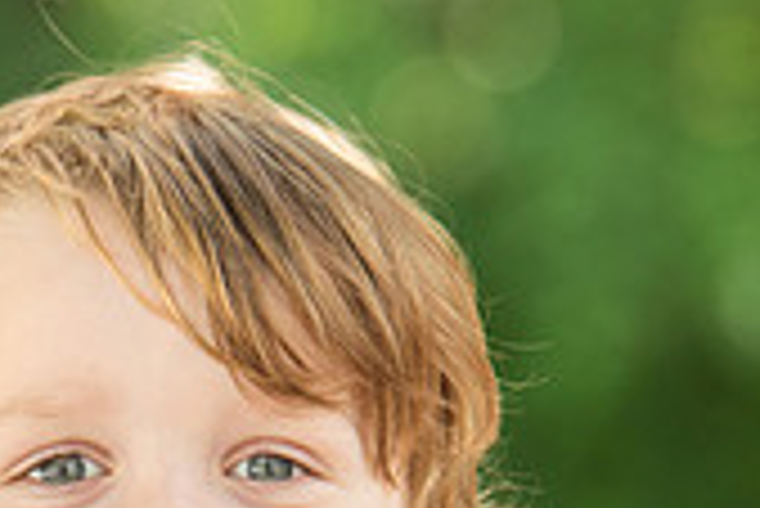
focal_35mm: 550
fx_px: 11621
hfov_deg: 3.7
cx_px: -73
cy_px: 696
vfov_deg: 2.5
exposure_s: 1/320
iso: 200
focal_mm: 145
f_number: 4.5
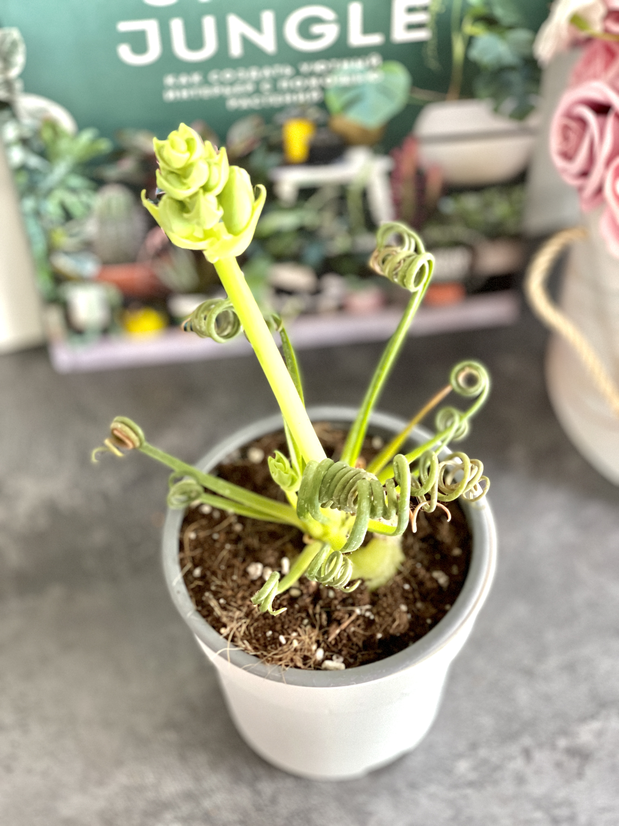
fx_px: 1526
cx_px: 310
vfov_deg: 30.3
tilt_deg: -52.6
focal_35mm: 64
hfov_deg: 22.9
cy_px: 413
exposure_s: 1/39
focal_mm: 7.5
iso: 400
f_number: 2.2
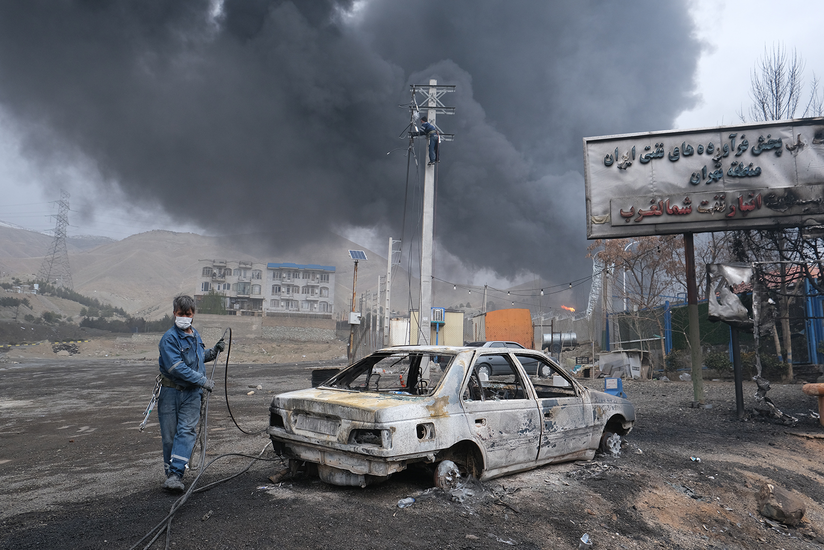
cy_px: 275
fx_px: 710
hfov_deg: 60.3
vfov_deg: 42.3
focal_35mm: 31
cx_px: 412
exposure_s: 1/320
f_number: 5.6
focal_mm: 20.5
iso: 640
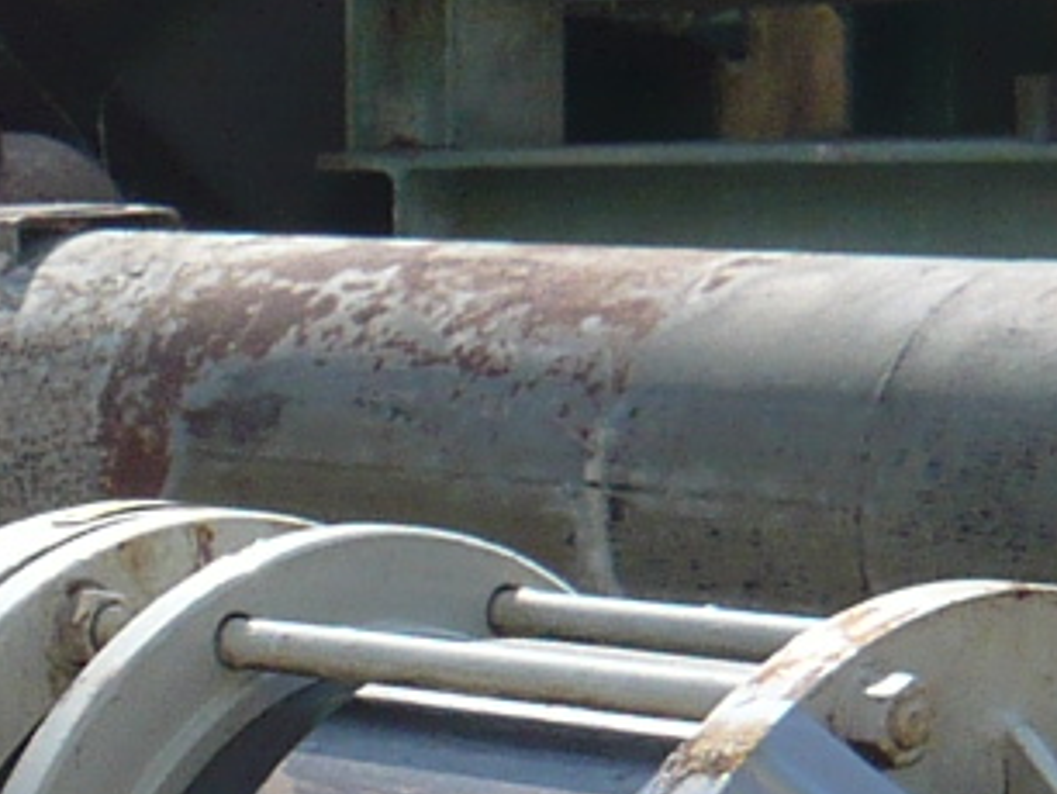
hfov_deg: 10.0
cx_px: -750
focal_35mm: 188
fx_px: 5745
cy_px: 980
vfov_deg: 7.8
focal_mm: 4.9
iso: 100
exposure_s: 1/125
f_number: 8
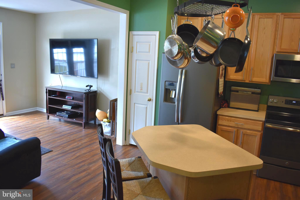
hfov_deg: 67.4
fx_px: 225
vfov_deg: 47.9
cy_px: 100
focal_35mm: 27
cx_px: 150
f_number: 4
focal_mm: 18
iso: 560
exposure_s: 1/60
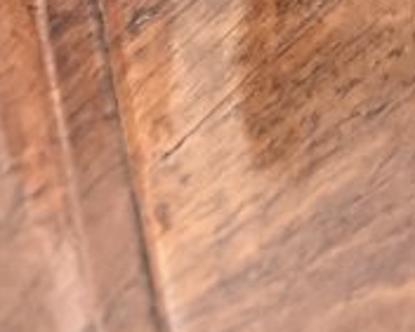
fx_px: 2126
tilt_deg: -27.5
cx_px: 712
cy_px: -122
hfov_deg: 10.6
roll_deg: +2.0
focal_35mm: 173
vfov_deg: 8.8
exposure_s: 1/60
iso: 400
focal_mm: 5.7
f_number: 1.5
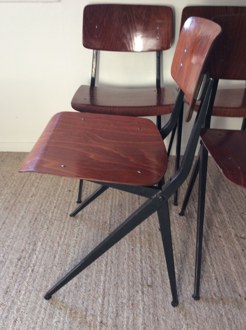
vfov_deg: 56.9
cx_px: 123
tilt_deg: -30.2
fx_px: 304
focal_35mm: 32
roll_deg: -0.7
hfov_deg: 44.1
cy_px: 165
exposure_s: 1/25
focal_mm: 3.3
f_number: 2.4
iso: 50
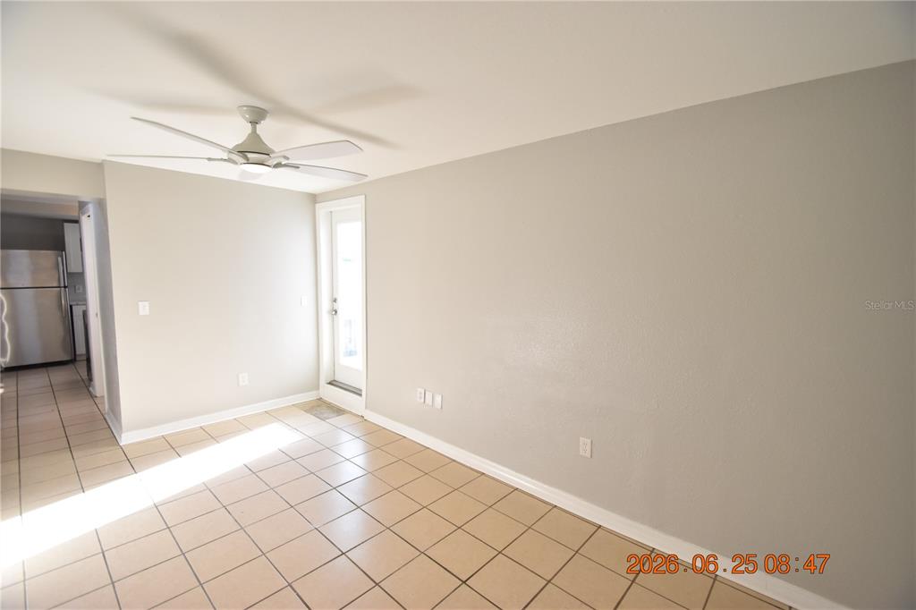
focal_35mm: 15
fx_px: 382
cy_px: 305
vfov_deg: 77.3
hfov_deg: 100.4
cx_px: 458
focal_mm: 10
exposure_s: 1/350
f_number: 3.5
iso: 800
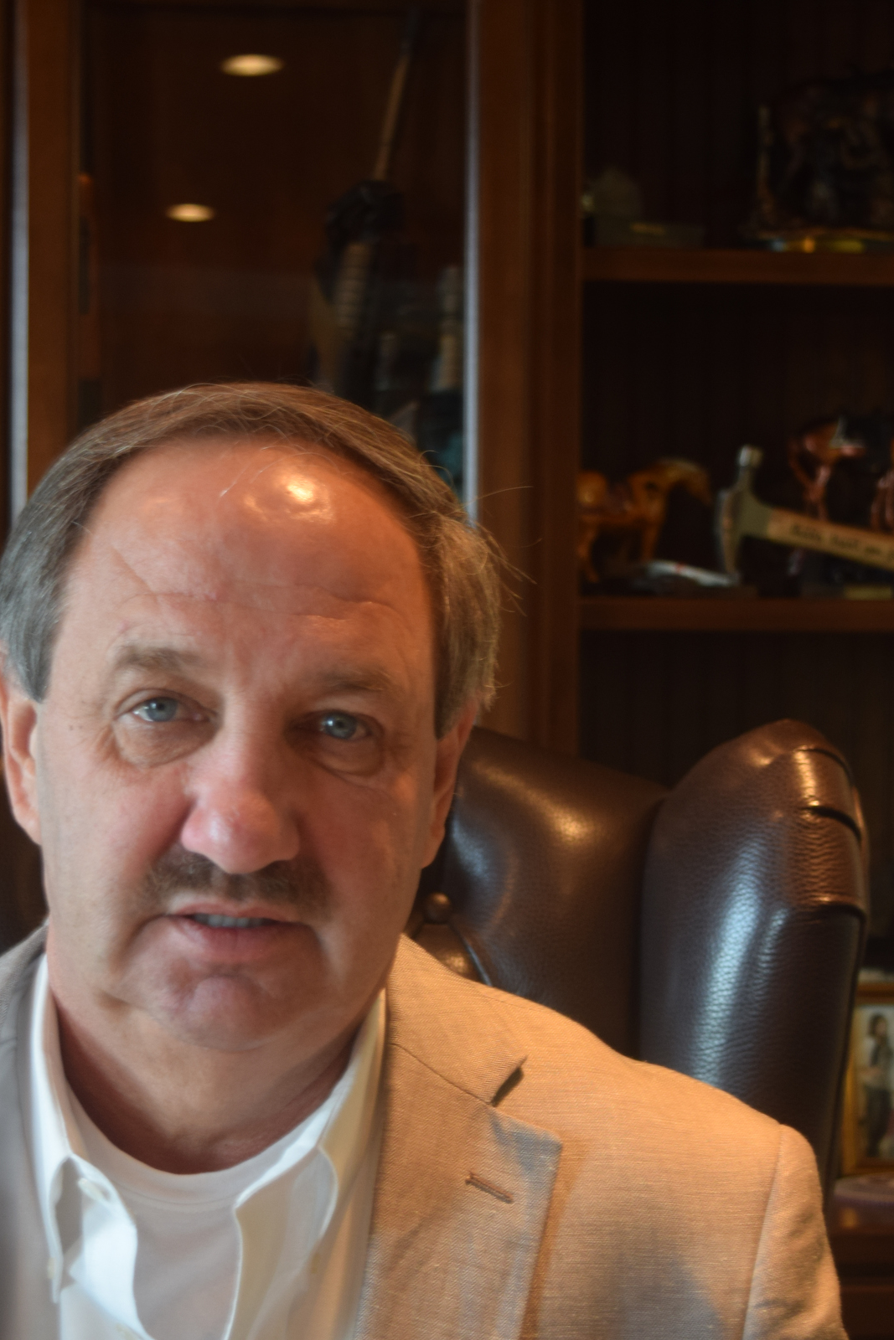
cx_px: 300
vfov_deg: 25.0
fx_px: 3016
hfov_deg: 16.8
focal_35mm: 81
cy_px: 850
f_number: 4.8
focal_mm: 36
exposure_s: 1/20
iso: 400
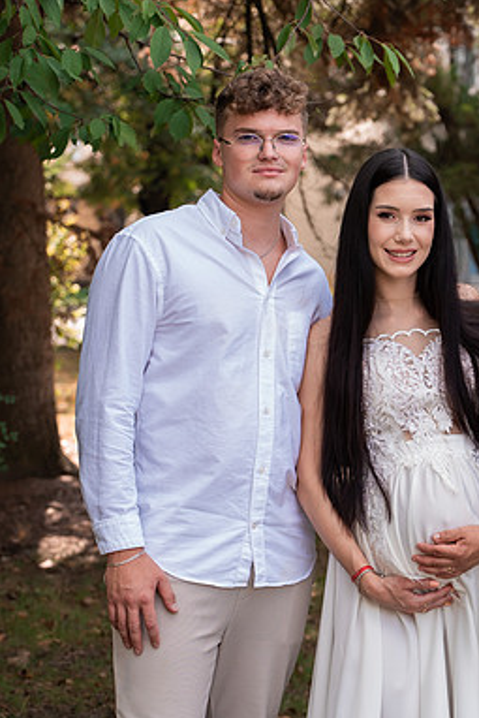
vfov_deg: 18.1
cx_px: 415
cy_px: 406
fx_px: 2253
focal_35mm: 113
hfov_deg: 12.1
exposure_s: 1/320
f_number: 3.5
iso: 200
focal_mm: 57
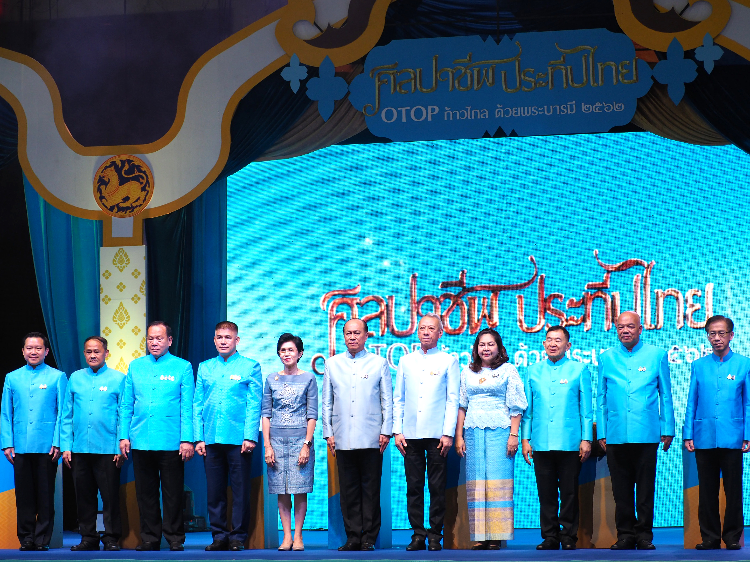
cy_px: 281
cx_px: 375
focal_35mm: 106
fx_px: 2297
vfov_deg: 14.0
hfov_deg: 18.5
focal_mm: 53
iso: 320
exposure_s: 1/60
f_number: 4.3
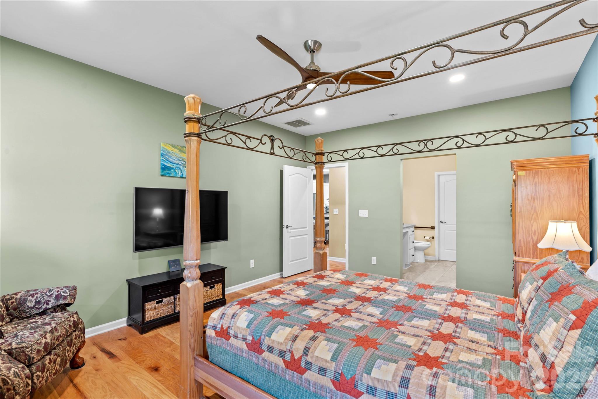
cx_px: 299
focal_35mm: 16
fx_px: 266
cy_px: 200
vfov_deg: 73.7
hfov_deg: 96.7
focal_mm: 16
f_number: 8
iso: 100
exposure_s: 1
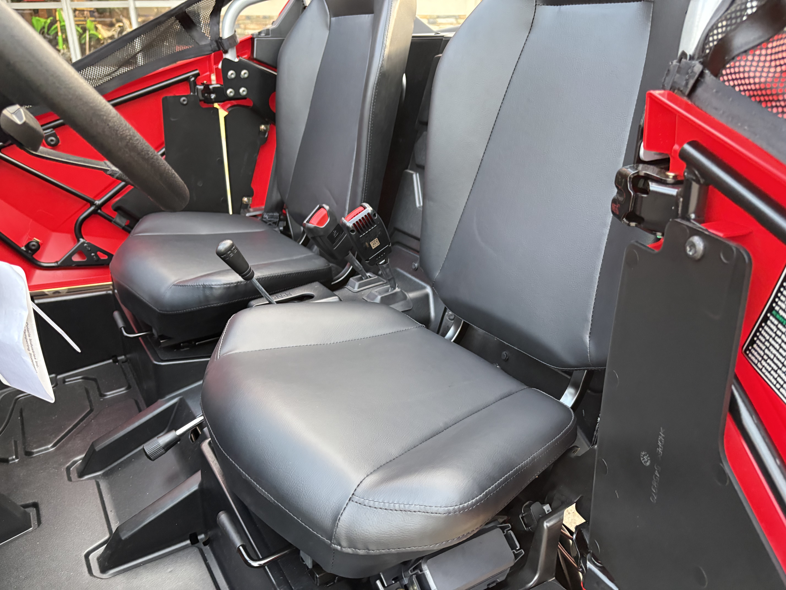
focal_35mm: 26
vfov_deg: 53.1
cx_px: 393
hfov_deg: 67.3
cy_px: 295
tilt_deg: -23.1
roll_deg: +1.5
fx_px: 590
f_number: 1.6
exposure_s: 1/60
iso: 320
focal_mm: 5.96
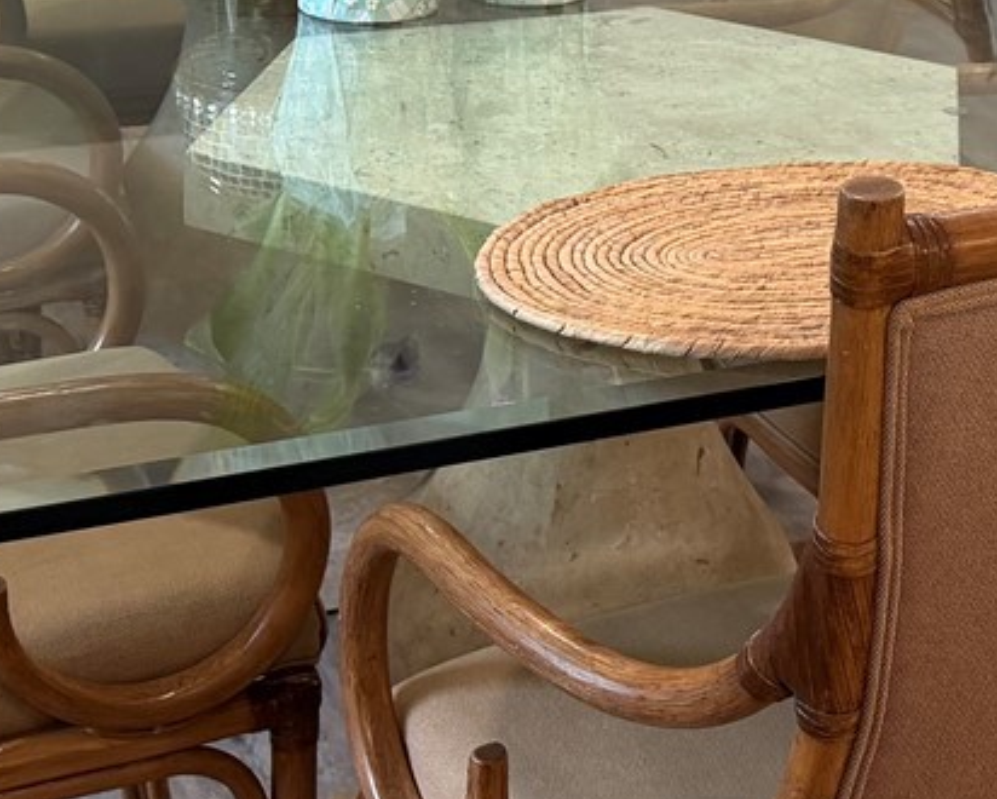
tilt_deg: -10.7
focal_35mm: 91
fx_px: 2686
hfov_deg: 20.2
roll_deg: -3.2
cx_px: 1048
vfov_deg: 16.3
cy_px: -116
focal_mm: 6.76
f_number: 1.78
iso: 200
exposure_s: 1/60
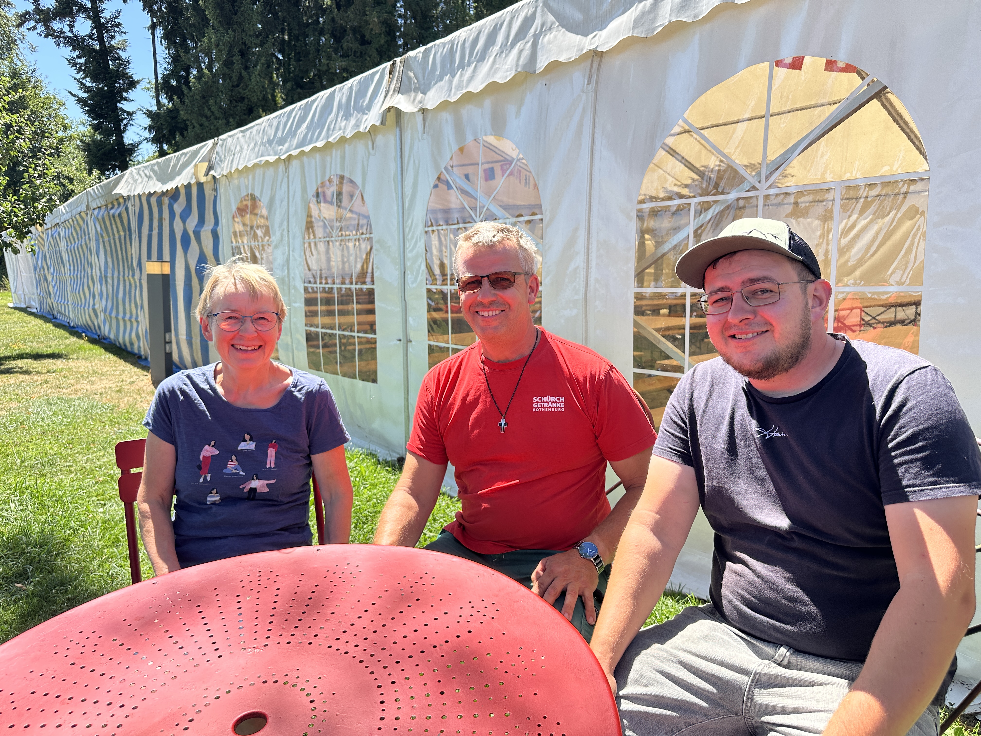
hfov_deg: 71.6
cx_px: 490
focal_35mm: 24
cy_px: 368
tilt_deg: -7.4
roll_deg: +0.6
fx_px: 680
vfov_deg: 56.8
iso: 80
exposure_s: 1/1212
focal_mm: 6.86
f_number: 1.78
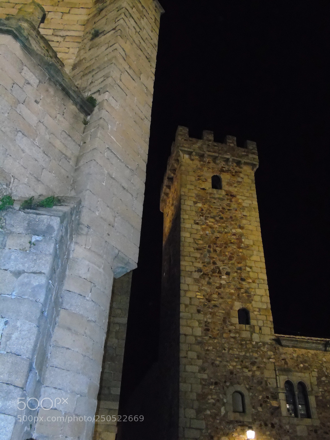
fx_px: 369
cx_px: 165
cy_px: 220
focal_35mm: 29
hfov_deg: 48.2
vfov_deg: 61.7
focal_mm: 5.2
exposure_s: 1/40
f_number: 3.6
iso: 1600
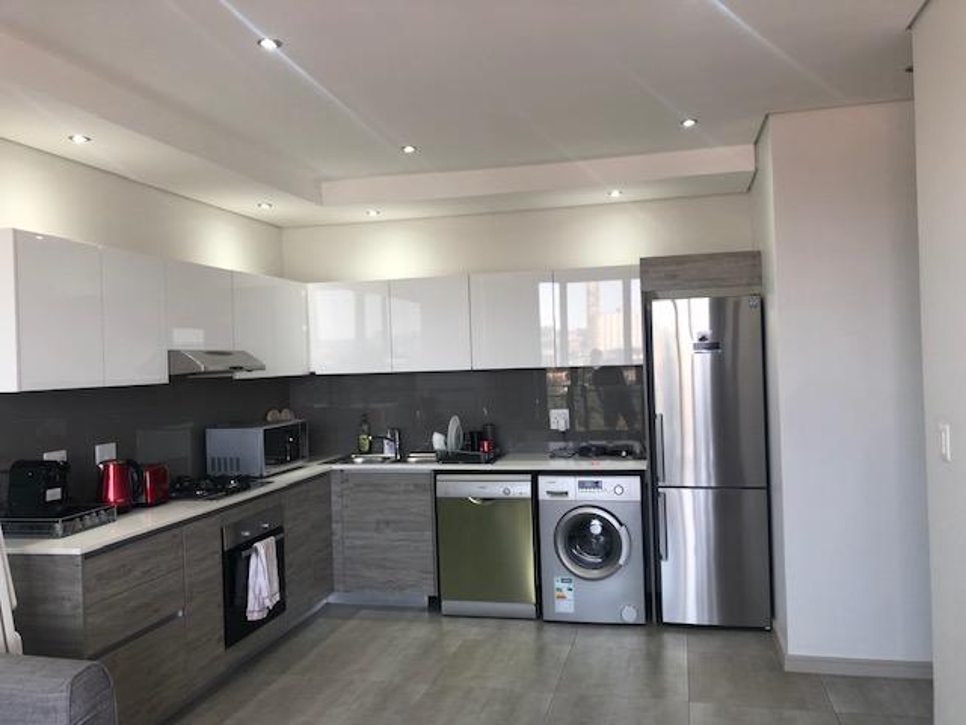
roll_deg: +2.3
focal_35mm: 28
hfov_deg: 63.4
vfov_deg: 49.7
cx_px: 483
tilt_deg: -0.1
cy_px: 362
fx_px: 781
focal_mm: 3.99
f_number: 1.8
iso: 40
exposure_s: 1/100
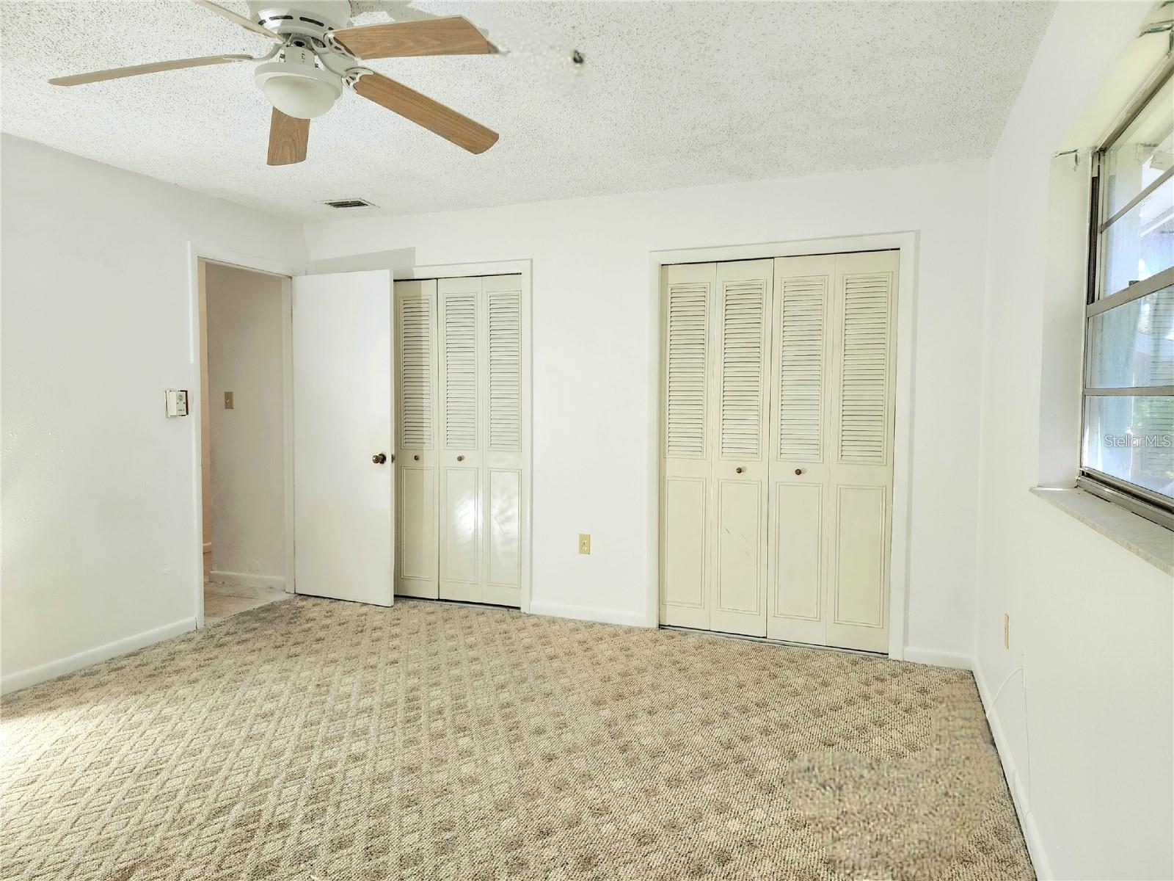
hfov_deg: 73.9
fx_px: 780
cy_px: 440
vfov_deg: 58.9
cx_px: 587
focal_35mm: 23
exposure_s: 1/120
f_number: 1.8
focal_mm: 6.4
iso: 125
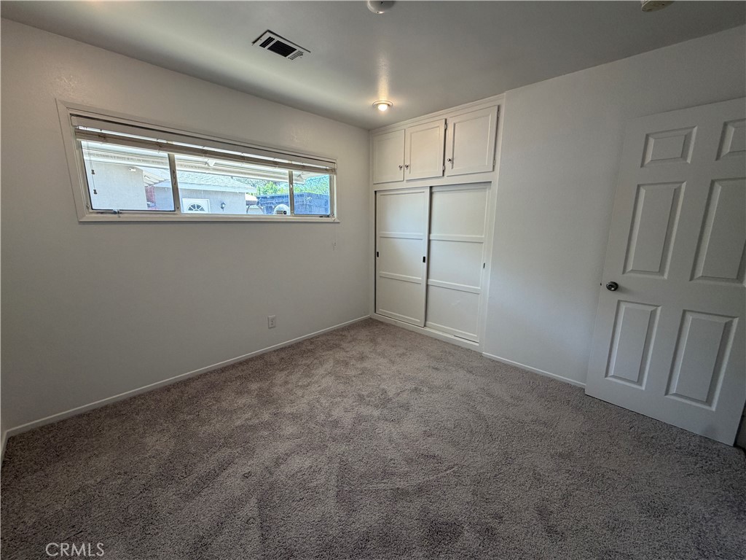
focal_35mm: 14
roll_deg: -0.4
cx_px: 373
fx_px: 302
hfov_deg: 102.1
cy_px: 280
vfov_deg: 85.7
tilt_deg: -11.5
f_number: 2.2
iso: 200
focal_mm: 2.22
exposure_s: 1/120
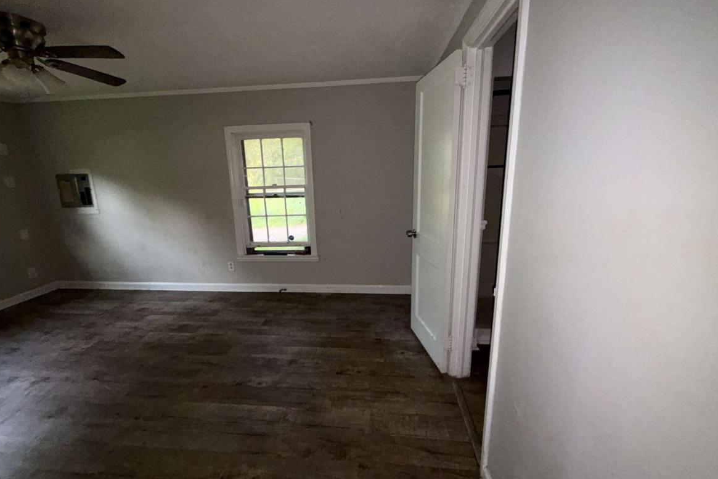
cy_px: 235
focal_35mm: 15
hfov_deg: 100.4
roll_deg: +0.5
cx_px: 351
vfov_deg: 77.3
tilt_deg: -15.4
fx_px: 299
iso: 160
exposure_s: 1/60
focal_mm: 2.22
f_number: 2.2
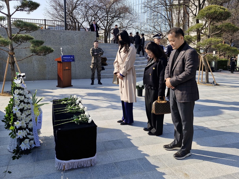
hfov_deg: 61.7
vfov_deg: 48.0
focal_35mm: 29
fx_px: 200
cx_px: 119
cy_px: 73
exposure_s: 1/1392
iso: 50
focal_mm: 5.54
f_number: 1.8
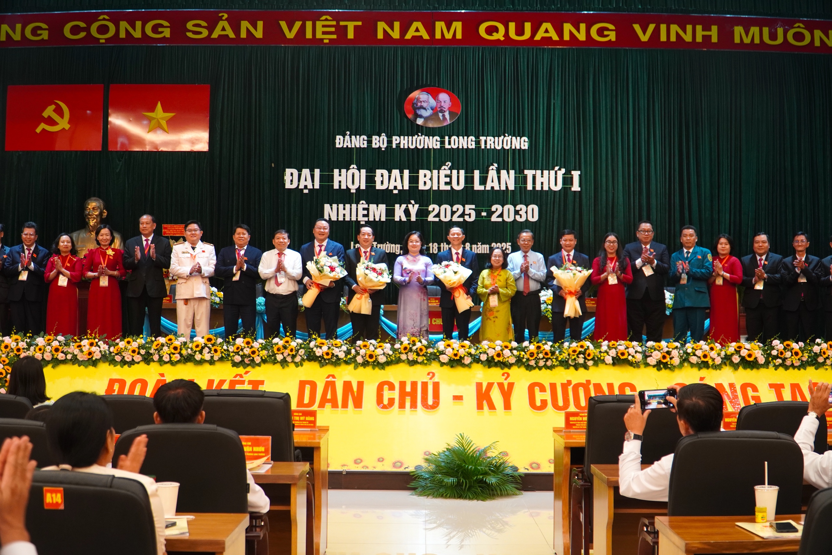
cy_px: 278
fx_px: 1005
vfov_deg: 30.9
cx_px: 416
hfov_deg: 45.0
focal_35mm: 44
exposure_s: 1/50
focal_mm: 29
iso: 1000
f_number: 4
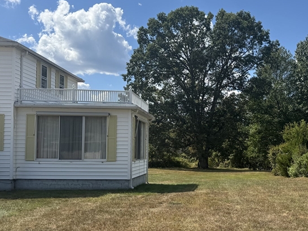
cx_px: 219
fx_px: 401
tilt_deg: +2.1
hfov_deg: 41.2
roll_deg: -0.5
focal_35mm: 45
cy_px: 137
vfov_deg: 32.1
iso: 80
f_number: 1.78
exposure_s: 1/4950
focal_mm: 6.76
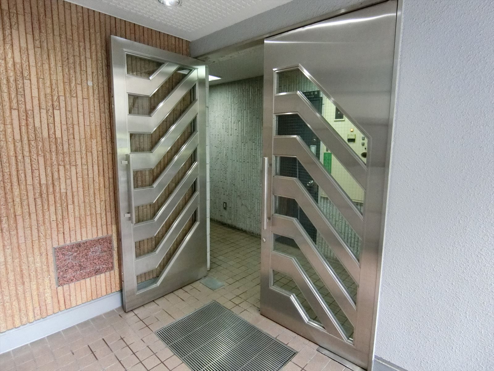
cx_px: 247
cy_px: 186
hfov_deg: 84.7
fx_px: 271
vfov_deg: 68.7
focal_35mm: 19
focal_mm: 4.06
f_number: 2.7
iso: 1600
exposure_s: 1/160
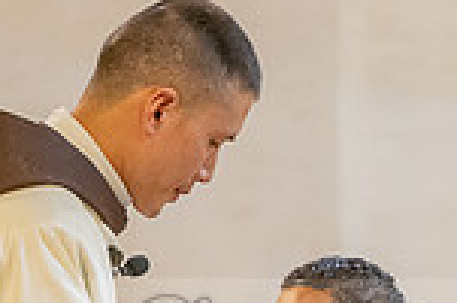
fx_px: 4978
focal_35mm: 393
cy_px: 350
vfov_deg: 3.5
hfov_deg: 5.3
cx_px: 342
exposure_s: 1/200
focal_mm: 102
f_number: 2.8
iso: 2000
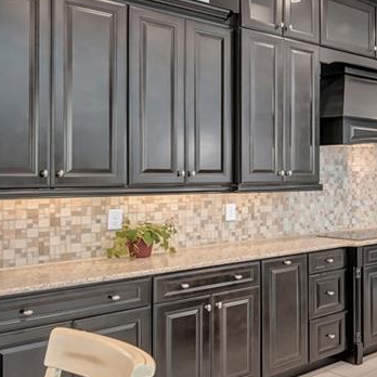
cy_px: 167
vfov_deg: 40.6
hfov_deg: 33.9
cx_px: 439
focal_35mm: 41
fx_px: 508
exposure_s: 1/8
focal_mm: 11
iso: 320
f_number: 5.6
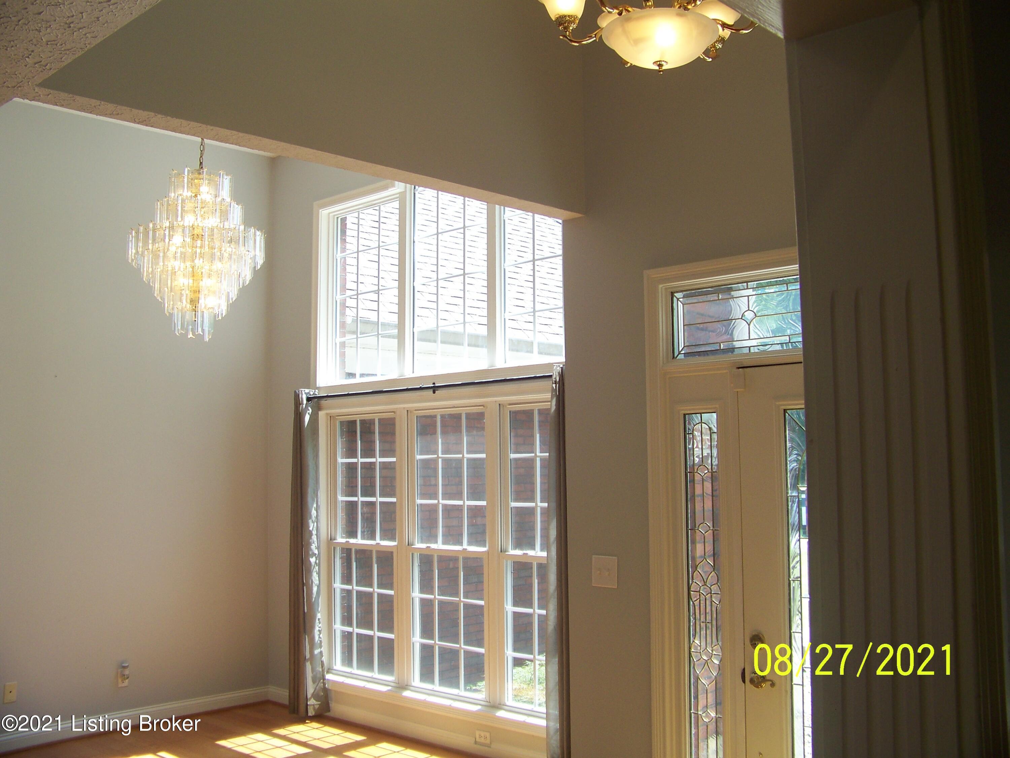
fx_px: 1050
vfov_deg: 39.7
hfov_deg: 51.4
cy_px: 379
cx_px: 505
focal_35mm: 36
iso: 64
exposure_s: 1/60
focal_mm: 5.85
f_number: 3.2
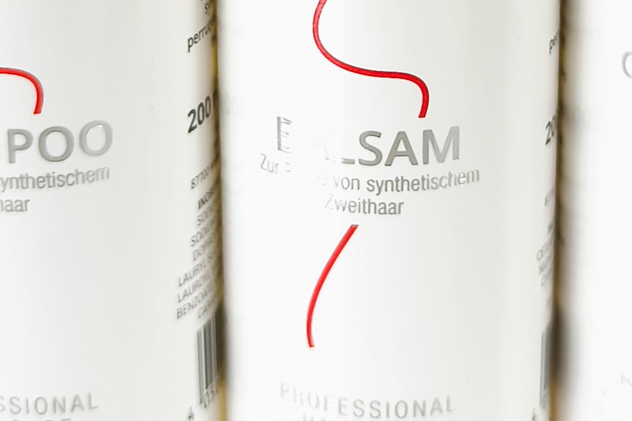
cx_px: 371
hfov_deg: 21.4
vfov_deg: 13.8
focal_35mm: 95
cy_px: -136
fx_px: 1668
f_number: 1.65
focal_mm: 6.14
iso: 50
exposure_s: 1/40
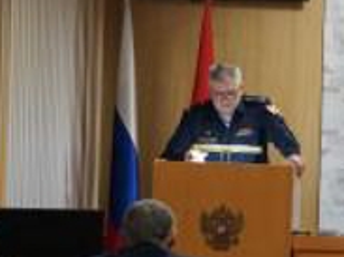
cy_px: 143
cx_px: 538
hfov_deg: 12.6
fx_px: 1470
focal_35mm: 148
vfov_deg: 10.0
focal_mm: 25
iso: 6400
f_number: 4
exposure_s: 1/160
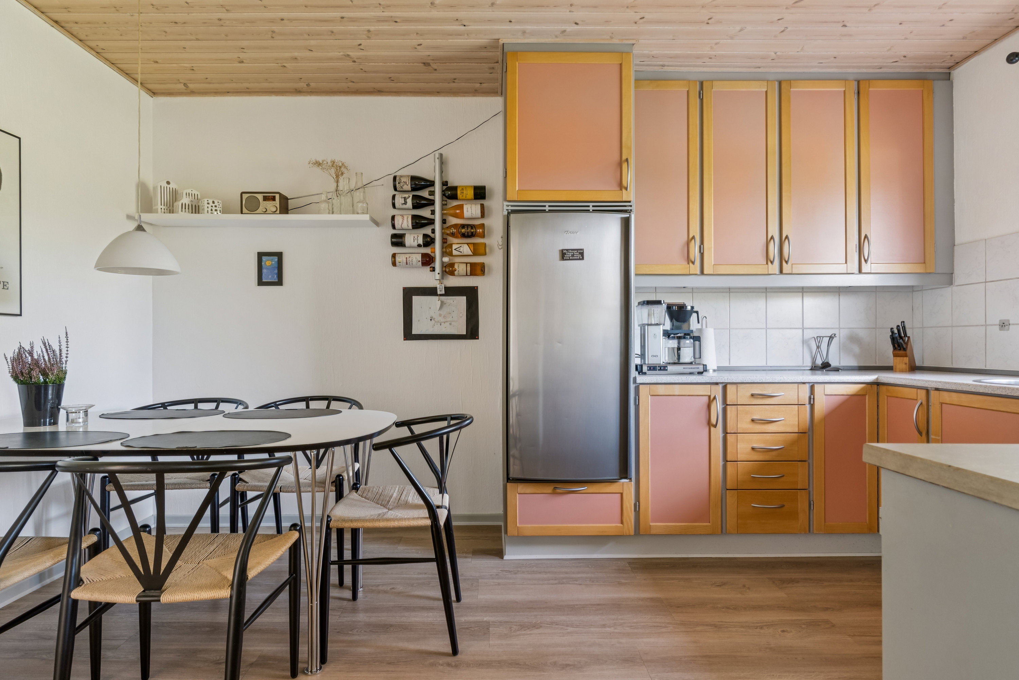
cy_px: 340
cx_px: 510
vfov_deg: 59.5
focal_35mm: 21
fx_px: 594
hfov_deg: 81.2
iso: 200
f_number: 8
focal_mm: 14
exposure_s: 1/5
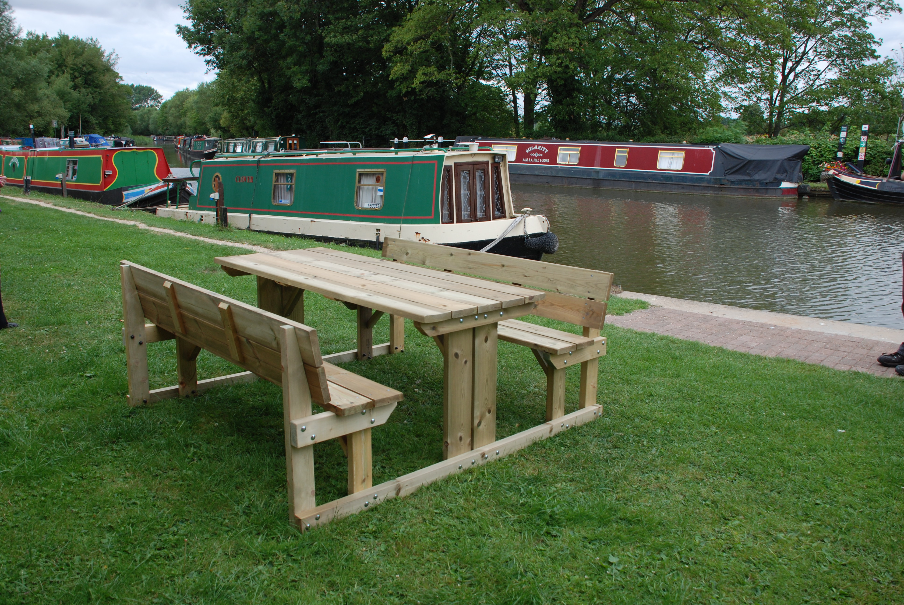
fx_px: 754
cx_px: 452
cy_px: 302
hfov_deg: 61.9
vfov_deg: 43.7
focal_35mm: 30
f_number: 5
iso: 200
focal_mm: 20
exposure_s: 1/100
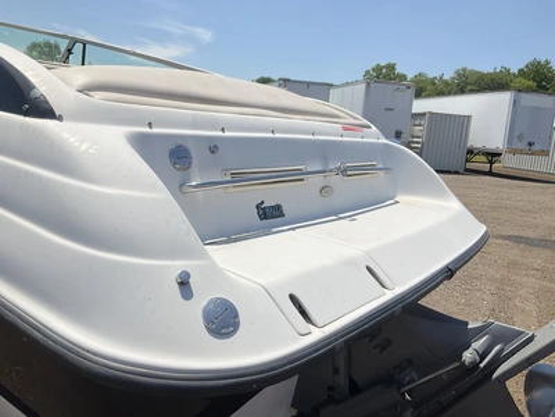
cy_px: 208
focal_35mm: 29
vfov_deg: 48.2
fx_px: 465
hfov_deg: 61.7
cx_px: 278
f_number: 1.8
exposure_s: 1/4785
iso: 25
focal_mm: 3
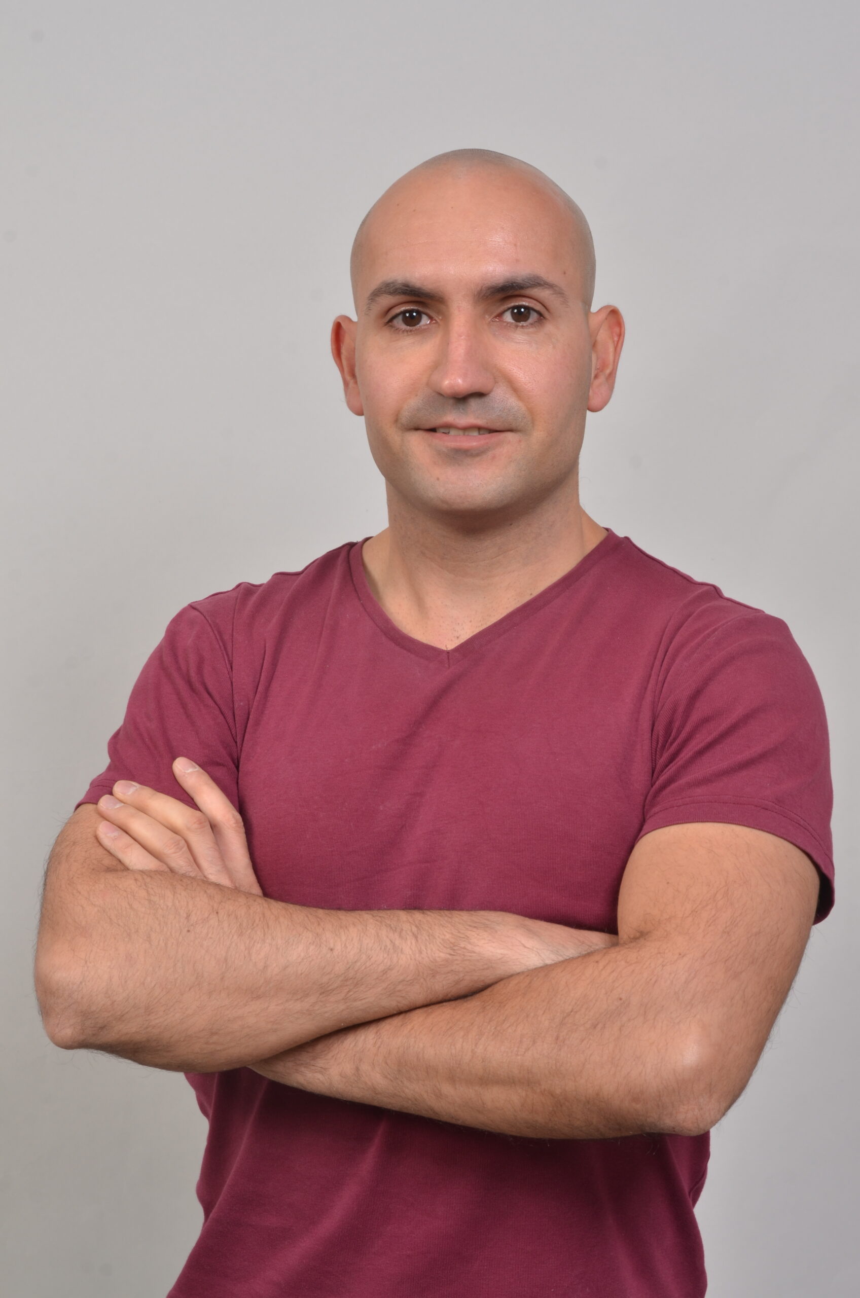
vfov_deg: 24.7
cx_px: 430
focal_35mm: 82
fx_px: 2969
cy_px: 649
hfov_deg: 16.5
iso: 200
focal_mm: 55
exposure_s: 1/80
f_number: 11
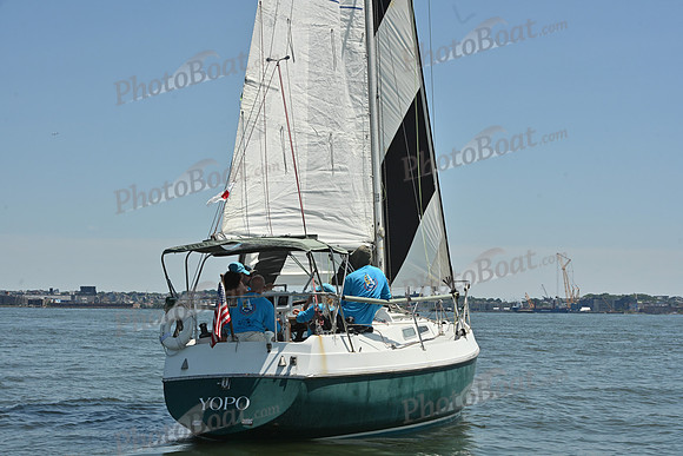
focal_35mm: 70
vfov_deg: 19.5
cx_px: 342
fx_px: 1328
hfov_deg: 28.8
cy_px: 228
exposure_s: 1/1000
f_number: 11
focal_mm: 70
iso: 320
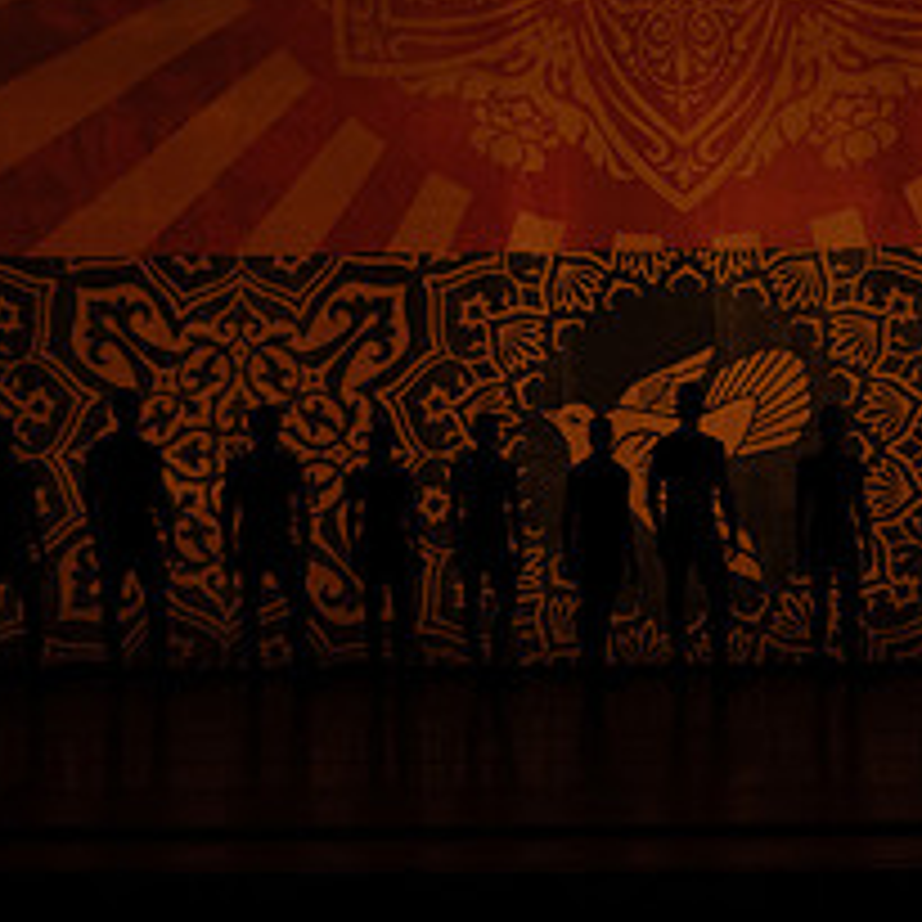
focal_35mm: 168
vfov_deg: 10.4
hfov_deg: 10.4
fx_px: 5063
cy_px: 124
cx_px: 738
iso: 3200
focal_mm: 70
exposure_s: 1/500
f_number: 5
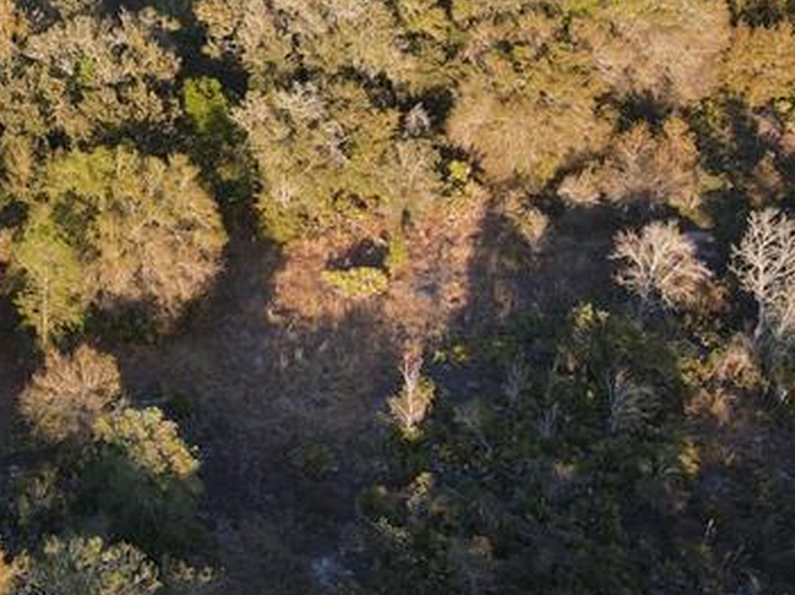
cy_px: 81
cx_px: 11
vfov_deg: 20.6
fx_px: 1607
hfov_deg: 26.4
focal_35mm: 70
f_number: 2.8
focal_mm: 4.5
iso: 110
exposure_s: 1/15
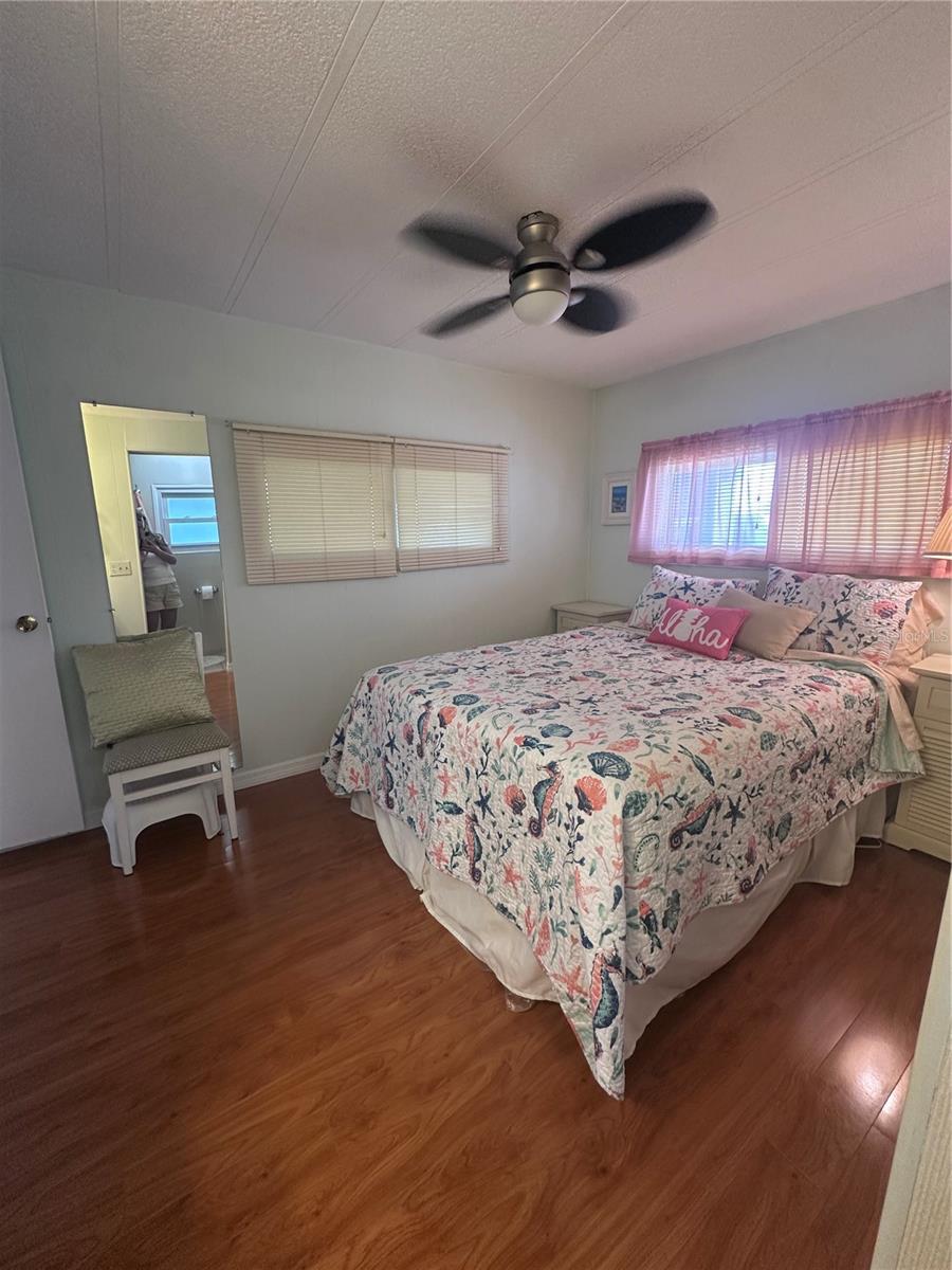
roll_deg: -0.3
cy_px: 635
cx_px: 476
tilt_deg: -11.5
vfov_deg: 102.1
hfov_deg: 85.7
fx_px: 513
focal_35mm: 14
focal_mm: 2.22
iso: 200
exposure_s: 1/60
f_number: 2.2
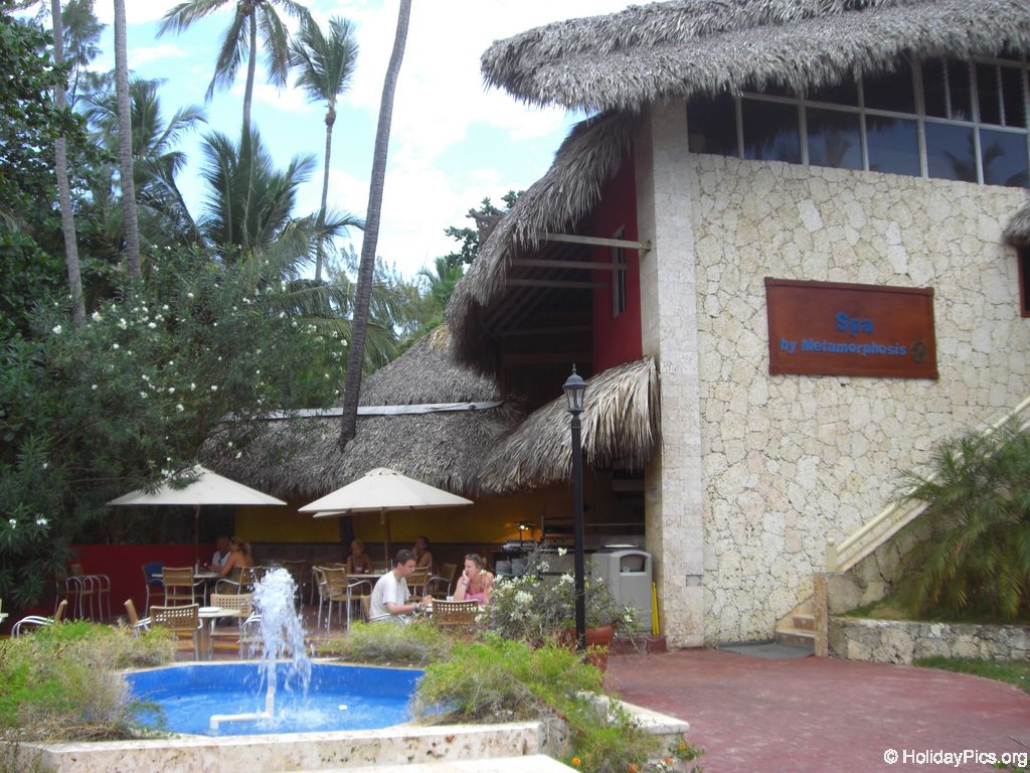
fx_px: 1131
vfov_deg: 37.7
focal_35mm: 38
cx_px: 515
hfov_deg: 49.0
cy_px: 386
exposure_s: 1/160
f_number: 2.7
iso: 64
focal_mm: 6.2
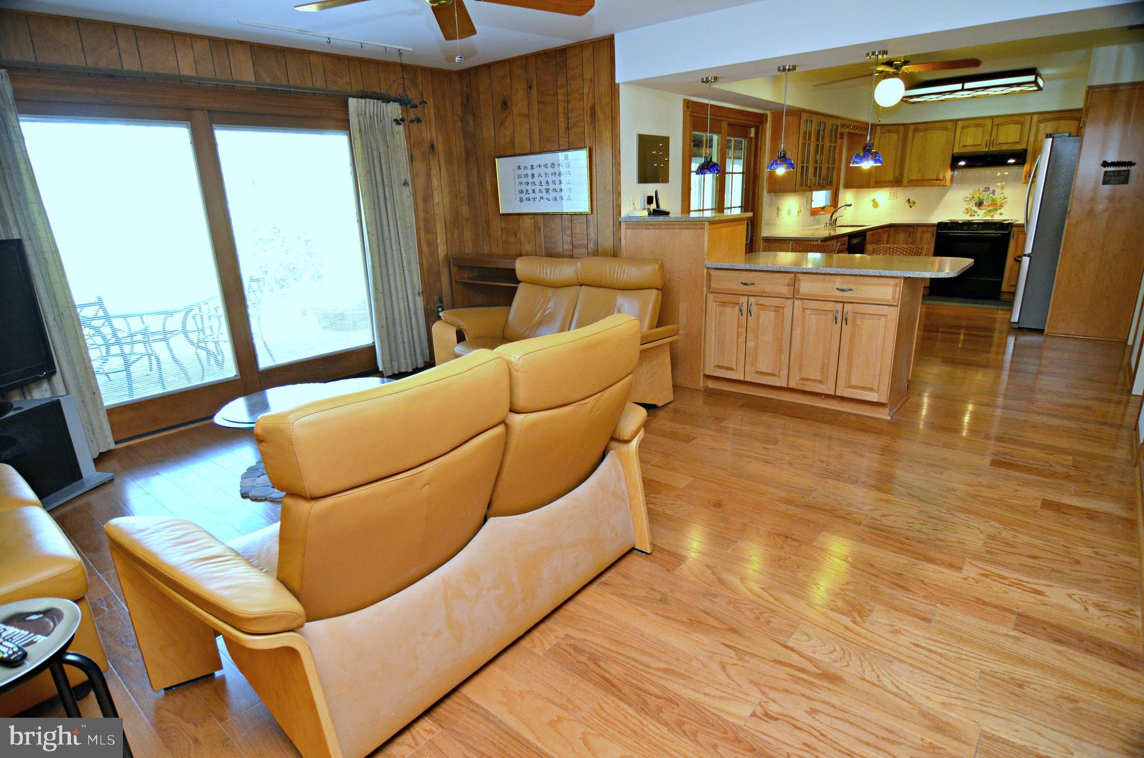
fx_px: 571
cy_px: 379
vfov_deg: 67.1
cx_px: 572
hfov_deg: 90.1
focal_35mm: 18
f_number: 4
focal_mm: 12
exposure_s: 1/60
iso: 800
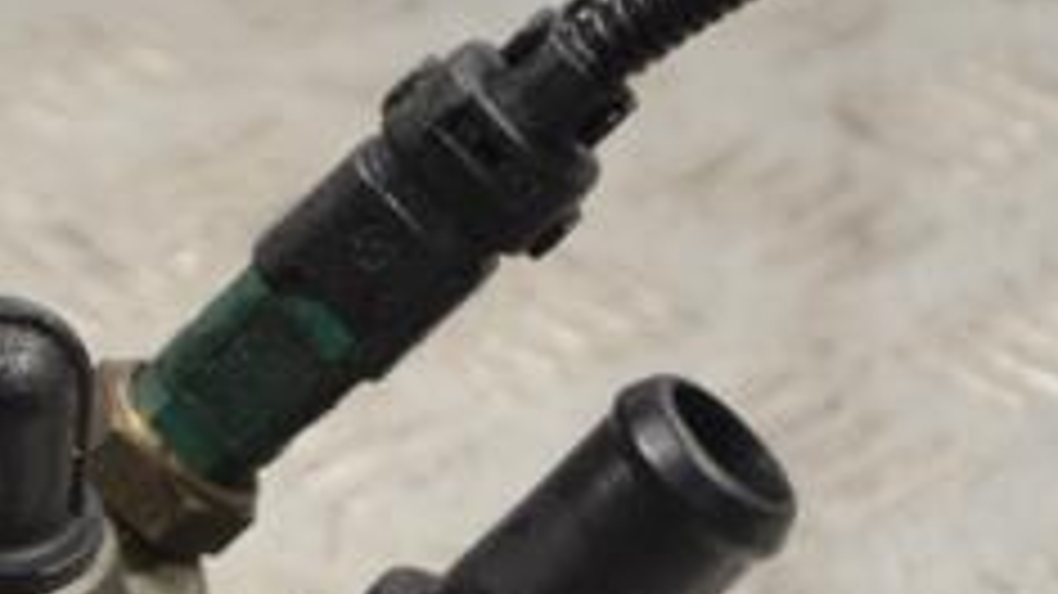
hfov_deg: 9.7
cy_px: 734
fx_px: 6179
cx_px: -131
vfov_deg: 5.5
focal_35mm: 220
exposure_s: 1/30
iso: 320
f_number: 5.6
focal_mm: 55
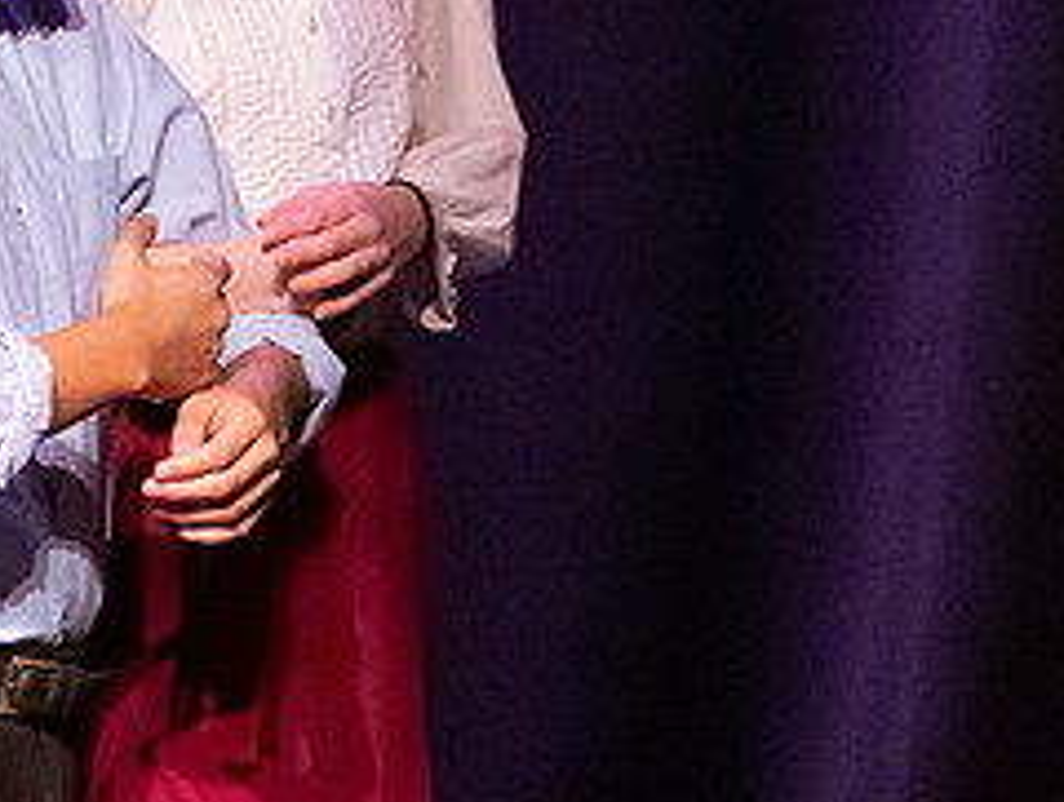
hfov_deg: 1.7
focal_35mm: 1177
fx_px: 36250
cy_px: 355
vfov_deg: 1.3
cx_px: -704
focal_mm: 300
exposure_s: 1/400
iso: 16000
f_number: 2.8
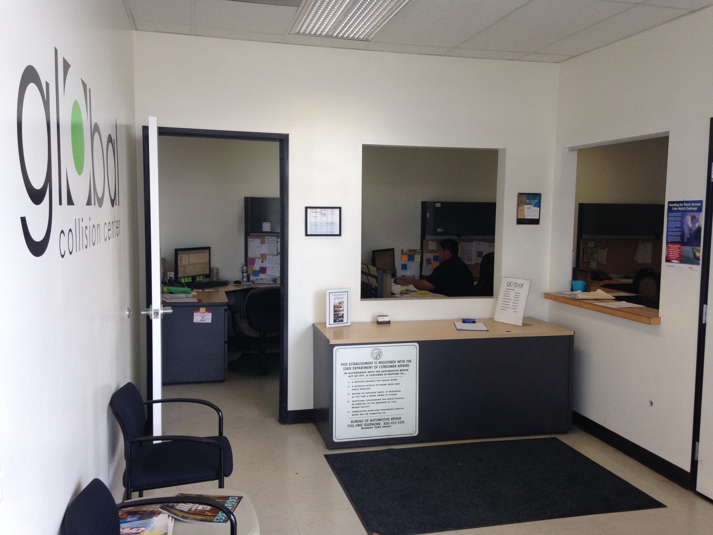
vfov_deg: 42.9
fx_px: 680
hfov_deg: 55.4
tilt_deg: -6.5
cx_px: 356
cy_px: 268
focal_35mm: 33
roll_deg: -0.8
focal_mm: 4.12
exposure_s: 1/120
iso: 80
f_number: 2.4
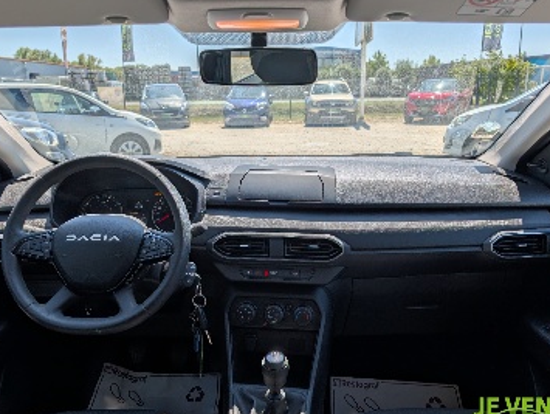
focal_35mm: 28
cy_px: 214
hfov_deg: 63.4
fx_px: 445
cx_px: 273
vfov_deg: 49.8
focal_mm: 6.9
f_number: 1.68
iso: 22
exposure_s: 1/5682
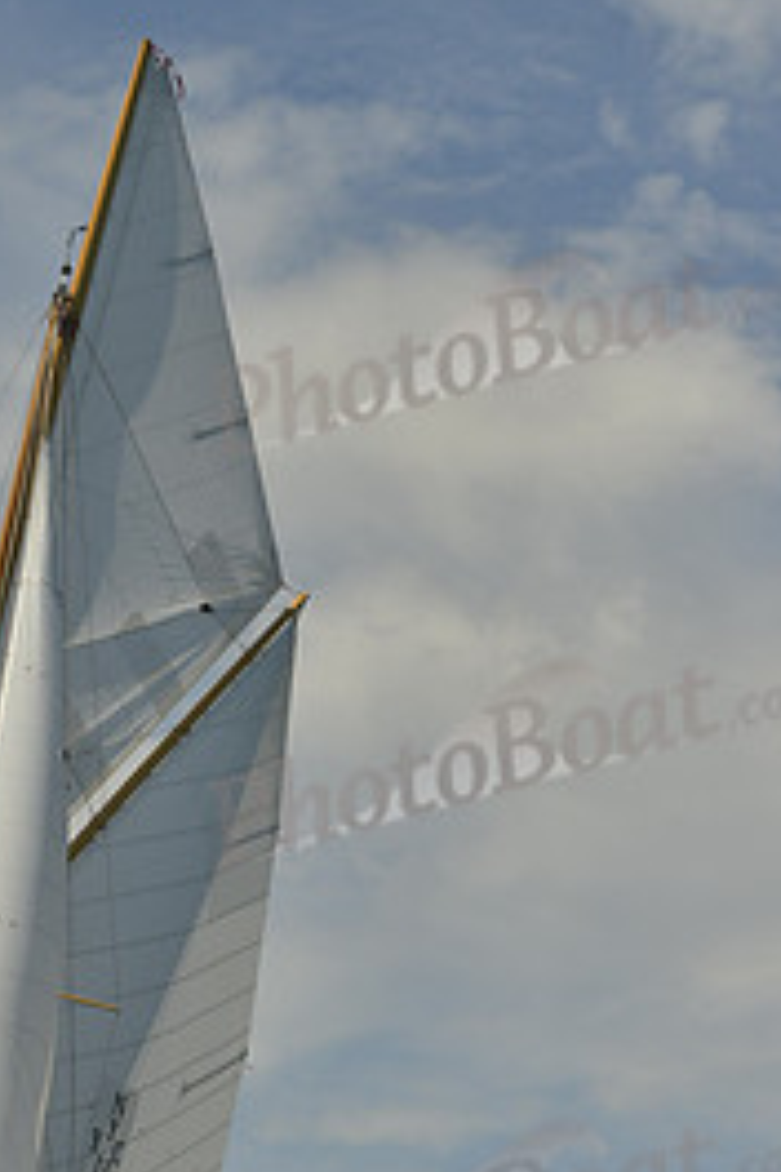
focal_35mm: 154
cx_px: -20
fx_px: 5011
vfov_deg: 13.2
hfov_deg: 8.9
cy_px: 1048
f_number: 10
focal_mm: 70
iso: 280
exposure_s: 1/1600
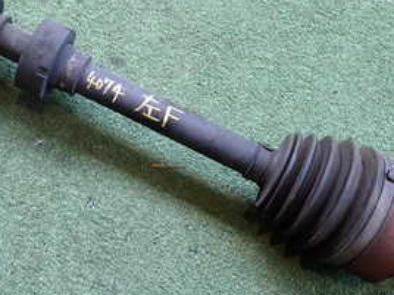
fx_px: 637
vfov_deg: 26.0
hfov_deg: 33.9
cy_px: 104
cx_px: 121
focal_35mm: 56
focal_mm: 4.5
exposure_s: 1/100
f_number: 2
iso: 200
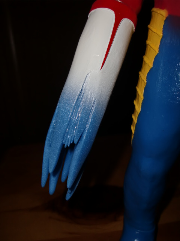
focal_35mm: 36
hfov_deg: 39.7
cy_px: 120
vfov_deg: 51.4
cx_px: 90
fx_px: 250
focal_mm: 6.3
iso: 64
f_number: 7.9
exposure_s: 1/30
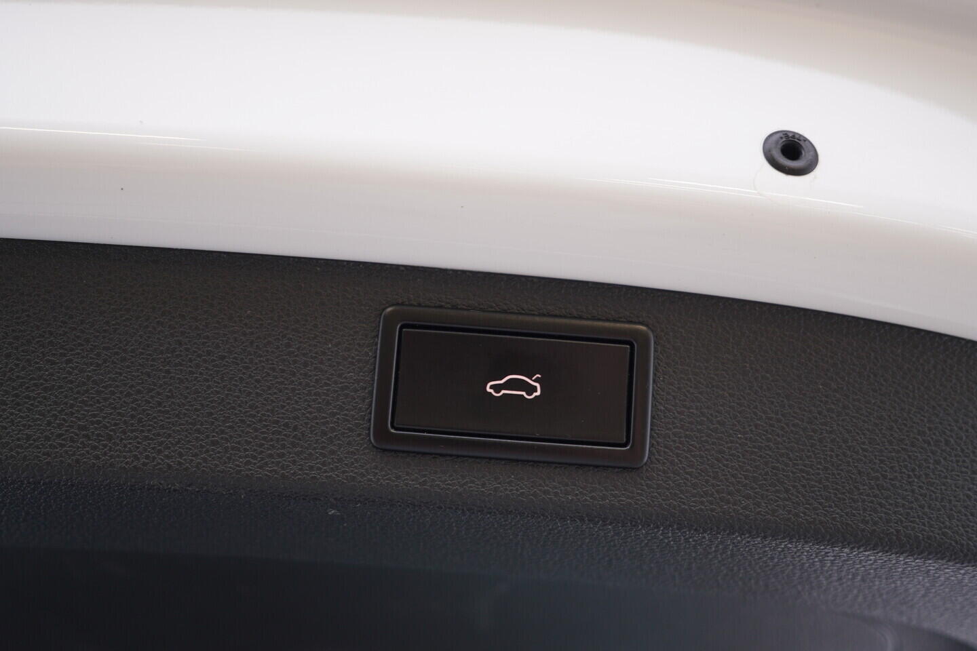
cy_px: 326
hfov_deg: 53.1
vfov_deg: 36.9
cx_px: 488
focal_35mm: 36
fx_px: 977
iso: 125
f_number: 2.8
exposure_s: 1/40
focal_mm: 24
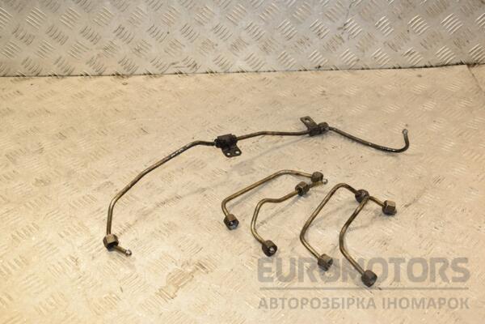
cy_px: 162
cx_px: 242
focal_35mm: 45
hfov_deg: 43.6
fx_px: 606
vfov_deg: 29.9
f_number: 6.3
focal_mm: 30
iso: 800
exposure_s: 1/200
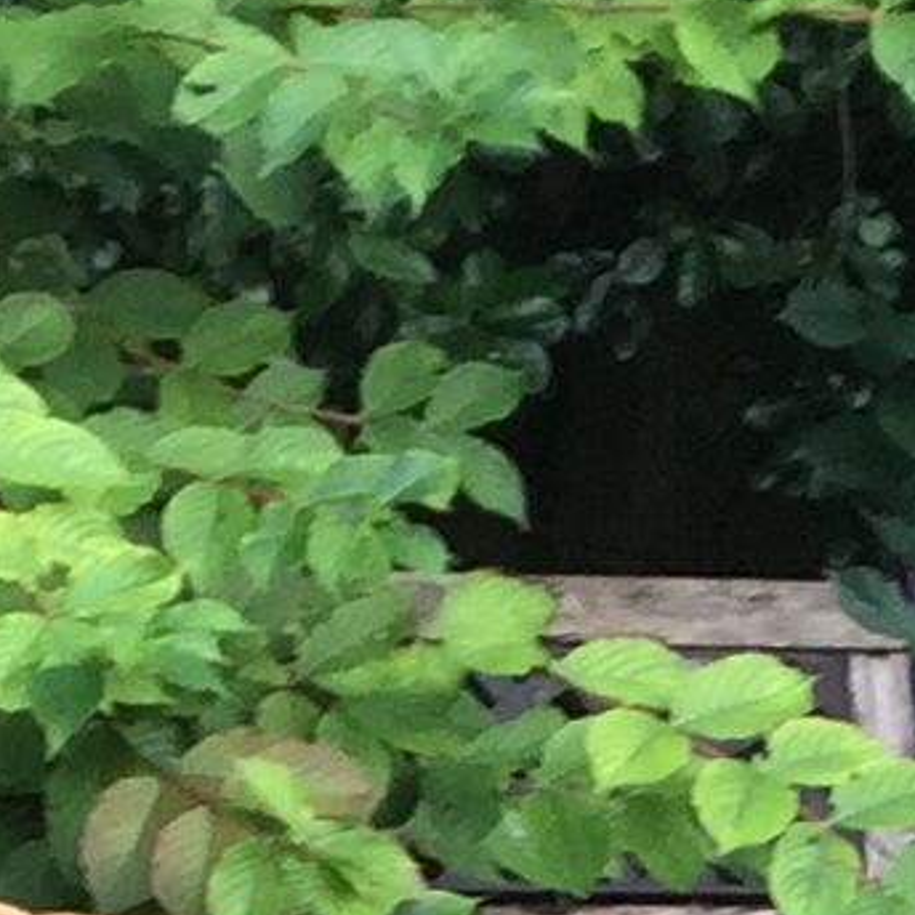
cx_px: 245
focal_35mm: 243
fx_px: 7267
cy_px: 2960
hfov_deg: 7.2
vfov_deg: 6.4
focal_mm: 4.15
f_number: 2.2
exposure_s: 1/50
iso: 32
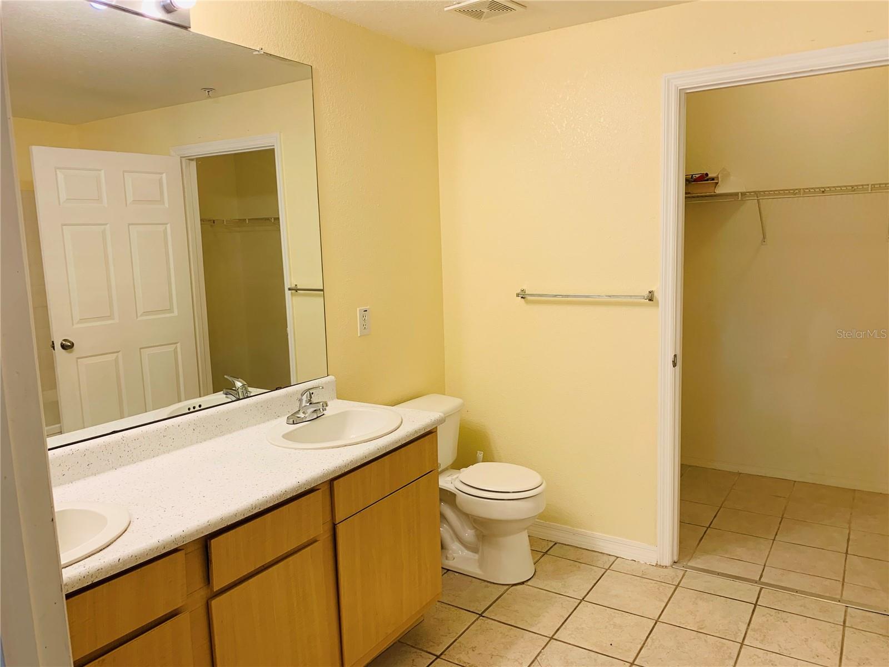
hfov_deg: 67.3
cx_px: 444
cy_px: 334
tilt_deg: -10.3
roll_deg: +2.4
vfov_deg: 53.1
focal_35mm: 26
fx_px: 668
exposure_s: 1/60
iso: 50
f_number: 1.8
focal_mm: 4.25
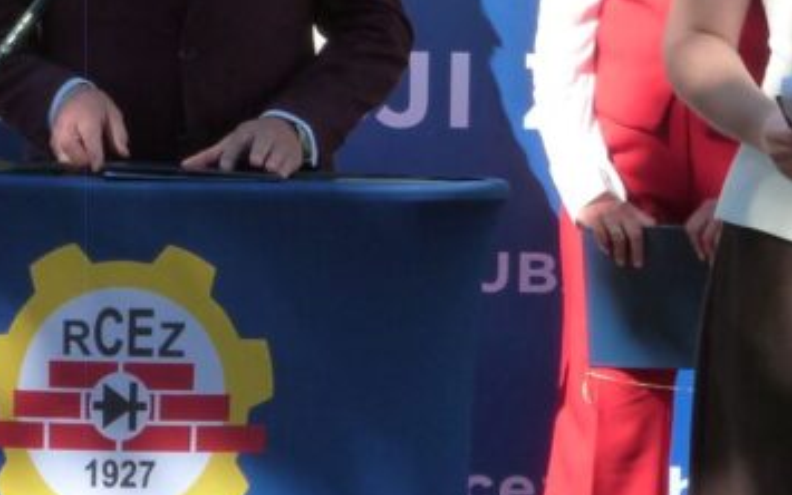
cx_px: 259
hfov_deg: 6.3
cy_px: -167
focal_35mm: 333
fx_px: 7189
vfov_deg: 3.9
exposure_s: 1/200
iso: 160
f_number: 5
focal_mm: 19.7
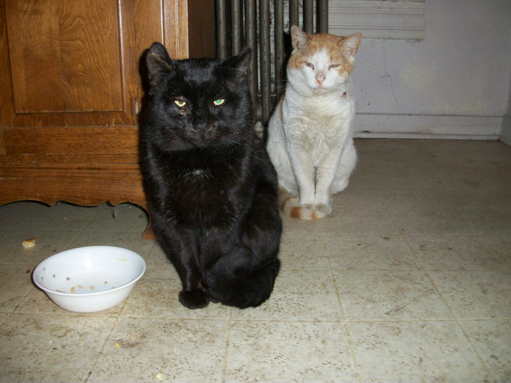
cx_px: 256
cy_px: 192
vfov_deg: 40.7
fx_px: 517
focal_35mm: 35
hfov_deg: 52.6
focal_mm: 6.3
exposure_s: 1/60
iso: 250
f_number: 3.1
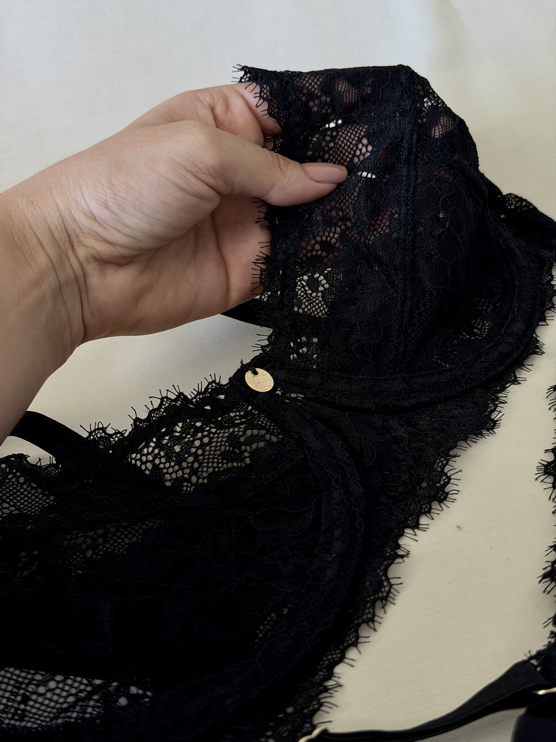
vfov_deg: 39.7
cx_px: 278
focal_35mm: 48
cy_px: 371
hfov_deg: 30.3
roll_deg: +5.8
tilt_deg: -32.1
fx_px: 1028
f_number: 1.78
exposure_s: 1/118
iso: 100
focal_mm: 6.76
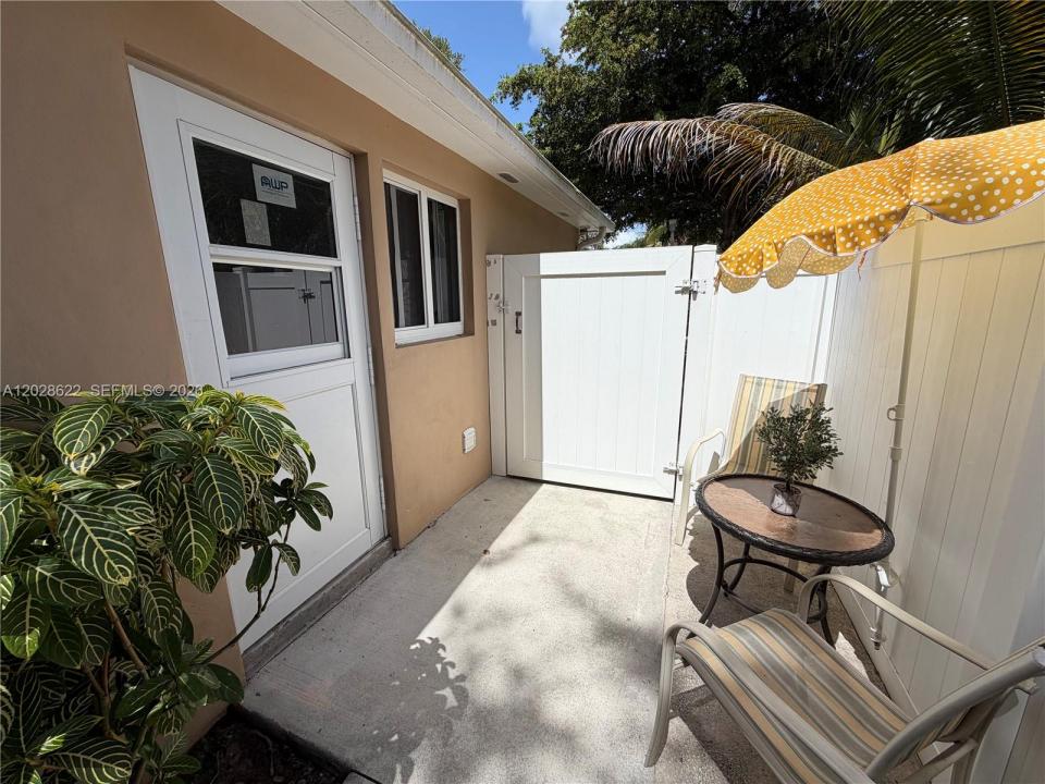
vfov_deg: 85.7
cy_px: 392
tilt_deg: -11.2
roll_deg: +1.7
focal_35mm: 14
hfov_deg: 102.1
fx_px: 423
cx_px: 522
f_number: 2.2
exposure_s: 1/1145
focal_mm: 2.22
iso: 20
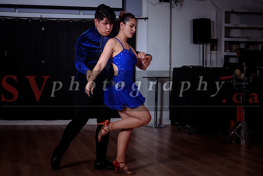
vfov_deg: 21.5
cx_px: 106
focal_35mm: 63
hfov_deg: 31.7
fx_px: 462
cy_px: 80
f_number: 6.3
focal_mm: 53
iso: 500
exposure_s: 1/200
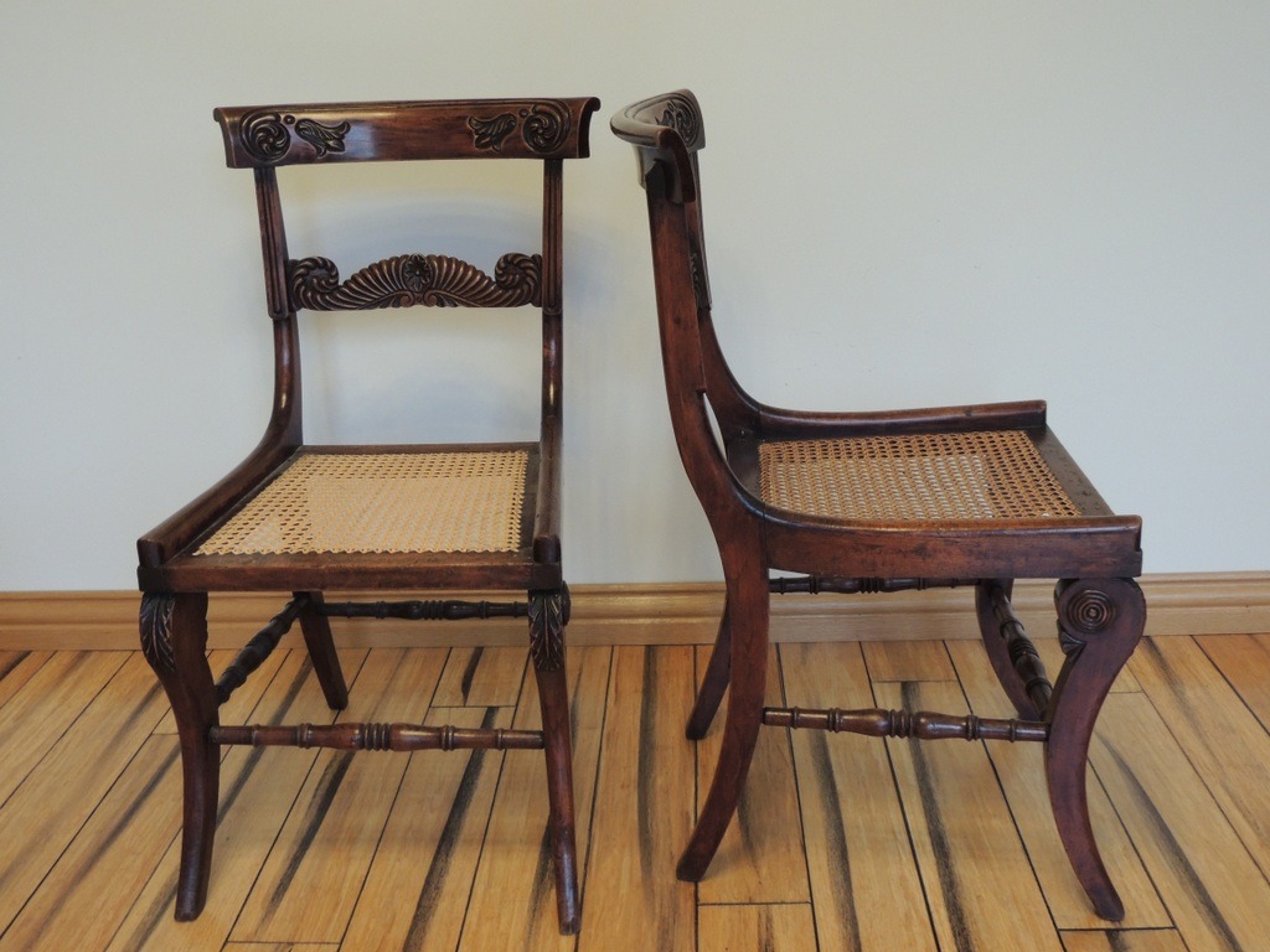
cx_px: 635
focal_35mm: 35
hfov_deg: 52.6
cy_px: 476
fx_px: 1284
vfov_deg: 40.7
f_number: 3.3
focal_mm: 6.2
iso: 360
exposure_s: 1/50
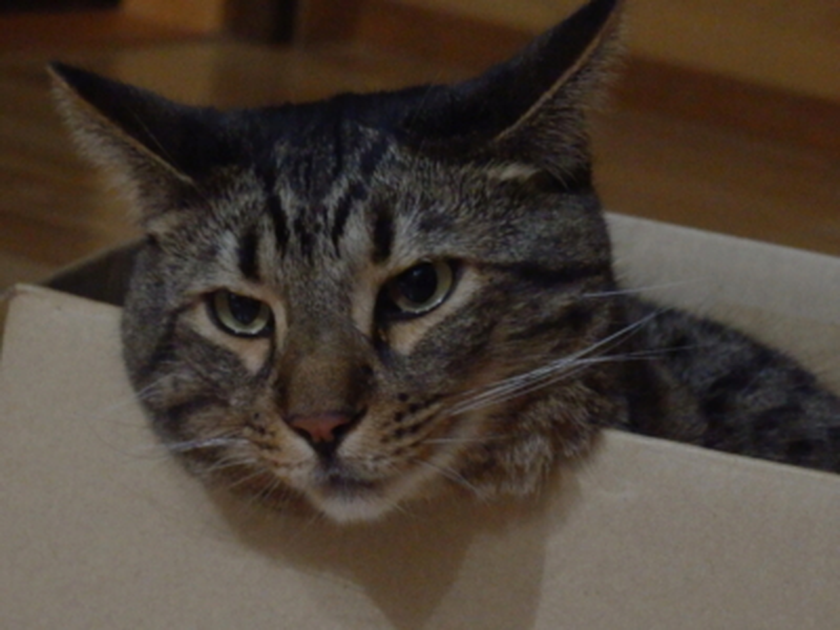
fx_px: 4950
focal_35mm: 204
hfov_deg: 9.7
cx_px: 420
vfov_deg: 7.3
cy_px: 315
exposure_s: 1/8
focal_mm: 36.5
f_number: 5.9
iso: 1600
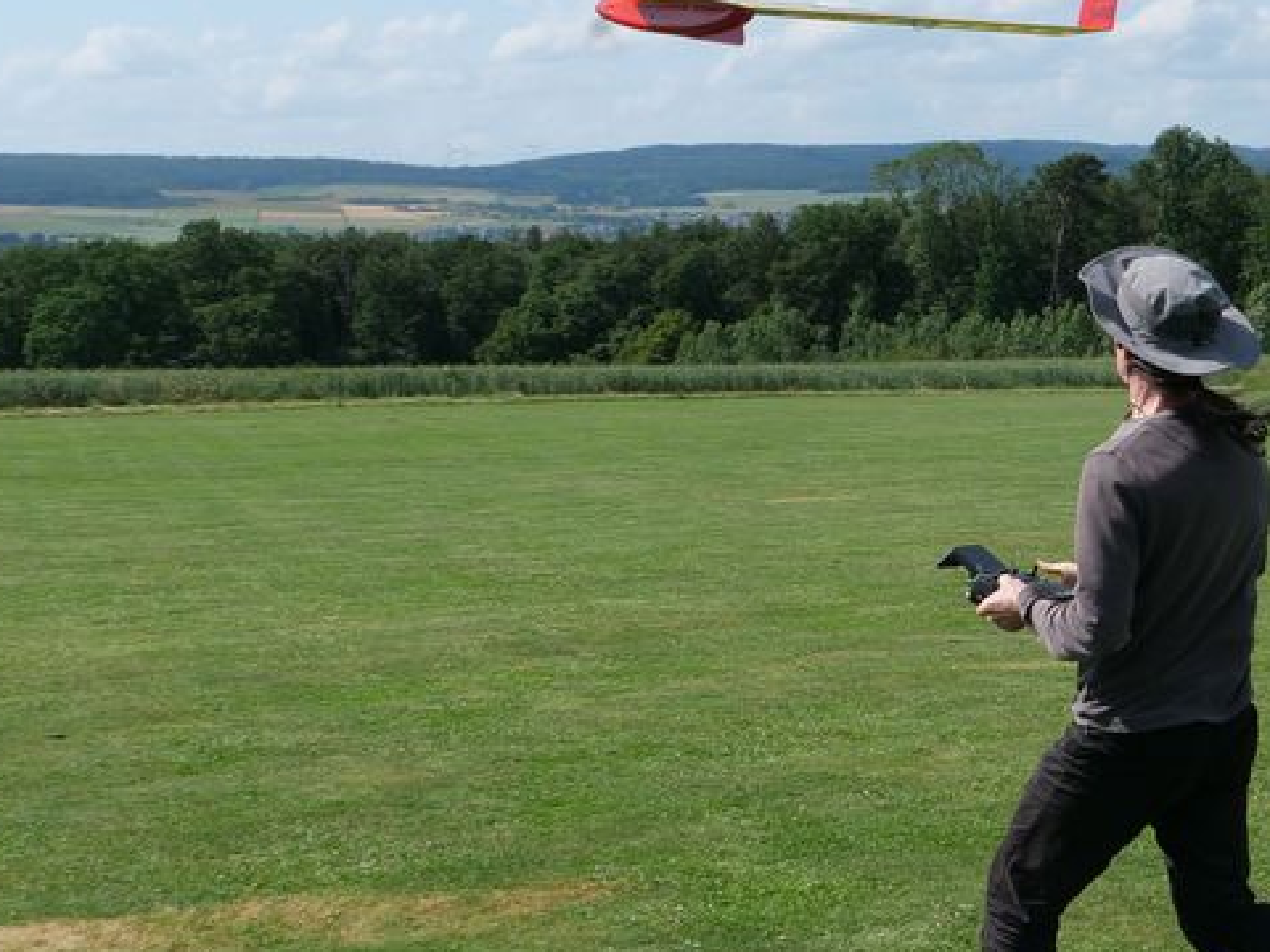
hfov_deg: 30.9
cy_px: 464
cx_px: 1109
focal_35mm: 60
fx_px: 2201
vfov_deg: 24.4
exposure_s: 1/640
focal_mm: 16
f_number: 7.1
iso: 200
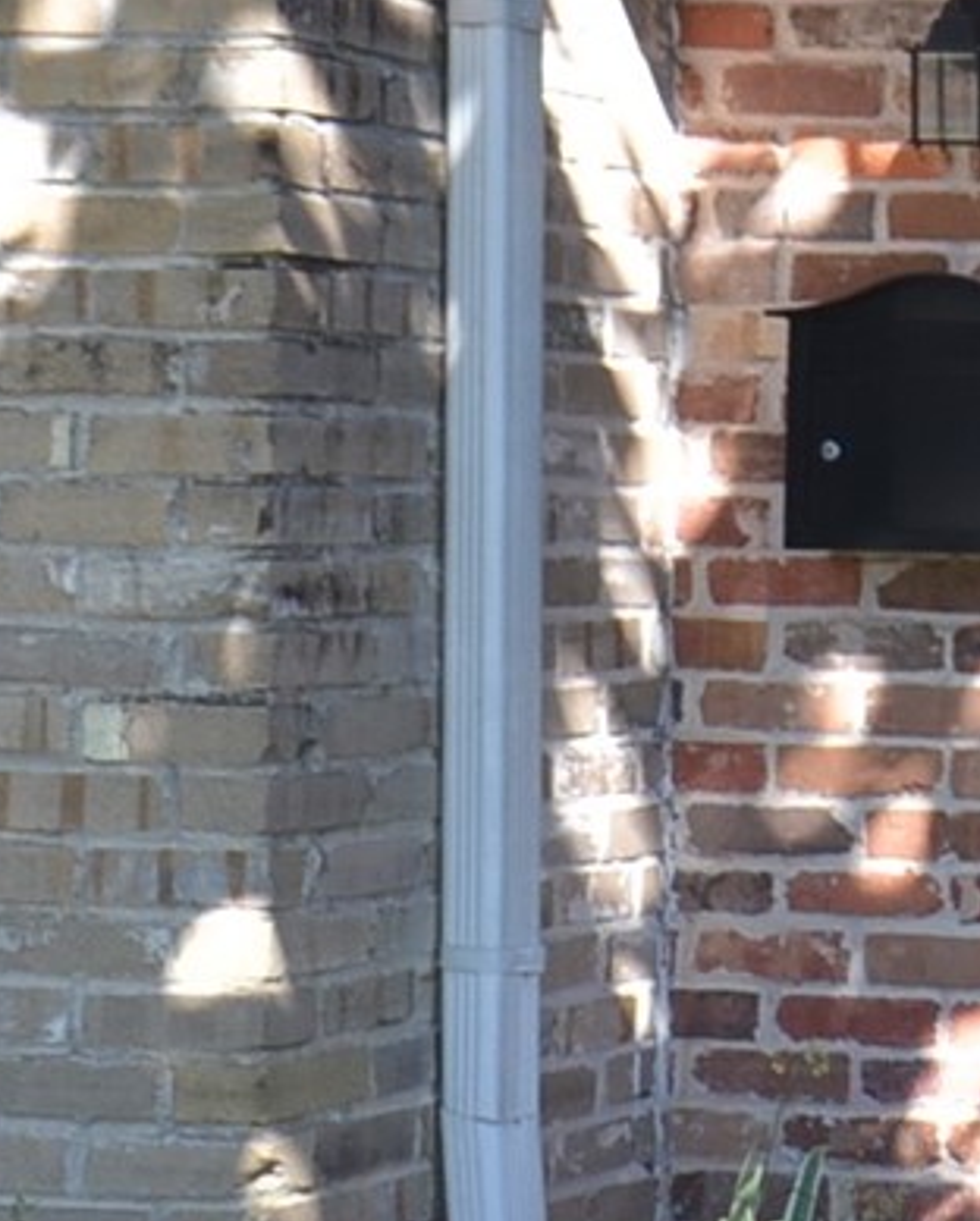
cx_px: 2015
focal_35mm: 134
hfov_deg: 10.5
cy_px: 325
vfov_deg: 14.3
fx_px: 4837
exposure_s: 1/125
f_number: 5.6
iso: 220
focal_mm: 17
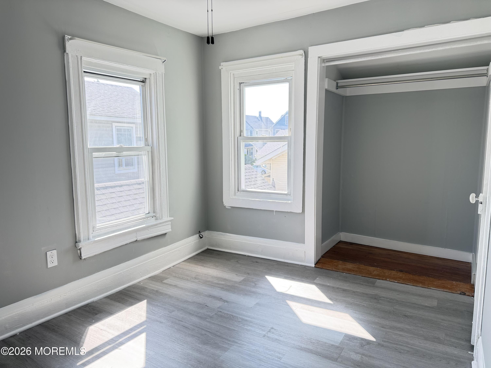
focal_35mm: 24
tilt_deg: -6.7
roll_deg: +0.7
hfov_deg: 71.6
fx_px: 340
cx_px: 246
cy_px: 184
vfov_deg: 56.8
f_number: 1.78
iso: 80
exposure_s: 1/172
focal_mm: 6.76
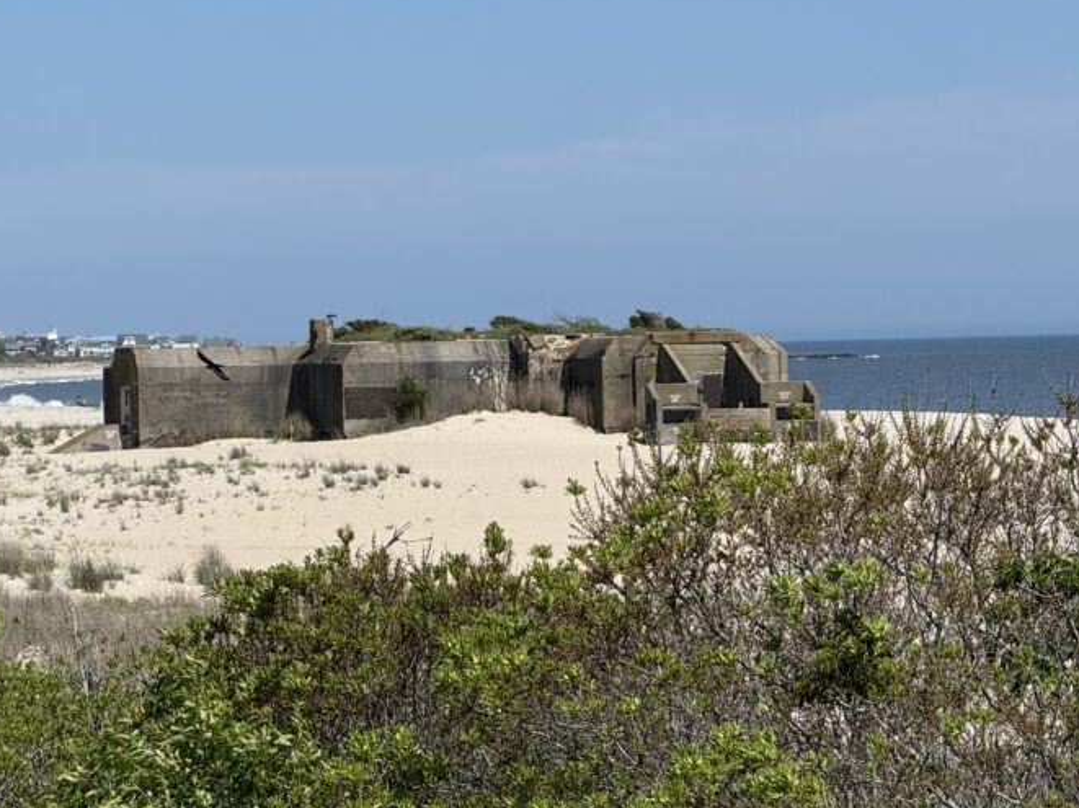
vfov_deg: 8.0
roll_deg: +0.9
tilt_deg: -0.4
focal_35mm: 186
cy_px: 341
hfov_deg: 10.6
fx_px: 5795
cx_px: 579
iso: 50
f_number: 2.8
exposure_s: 1/3058
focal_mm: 15.66
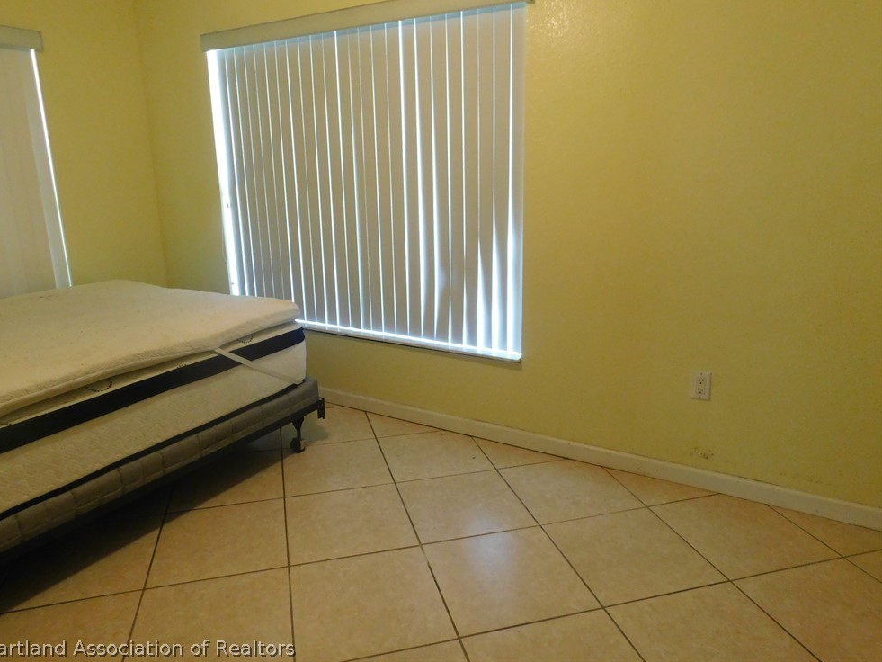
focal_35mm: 24
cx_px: 425
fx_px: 612
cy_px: 318
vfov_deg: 56.8
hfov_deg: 71.6
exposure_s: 1/25
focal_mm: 4
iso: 400
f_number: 3
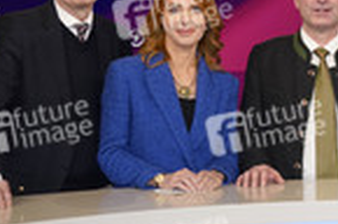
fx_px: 1021
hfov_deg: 17.6
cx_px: 437
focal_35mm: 109
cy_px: 70
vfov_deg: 12.5
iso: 2000
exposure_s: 1/160
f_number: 5
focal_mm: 35
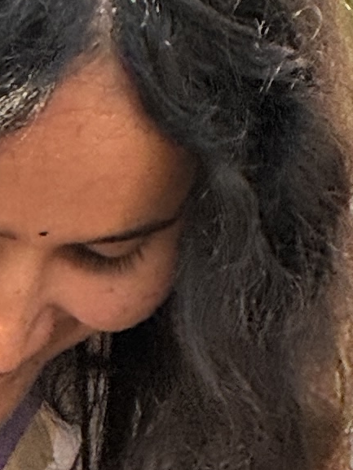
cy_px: 974
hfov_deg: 1.8
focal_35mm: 838
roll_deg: +0.8
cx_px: -469
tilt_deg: -3.8
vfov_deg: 2.4
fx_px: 11390
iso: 50
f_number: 2.8
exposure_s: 1/233
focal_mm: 15.66
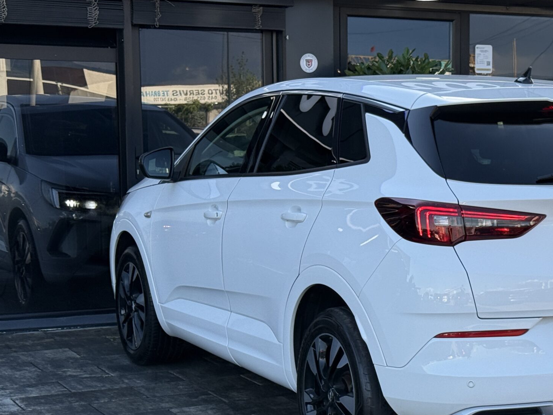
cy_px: 271
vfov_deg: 17.5
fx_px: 1342
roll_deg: -0.3
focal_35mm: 84
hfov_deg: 23.0
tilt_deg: -6.0
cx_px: 428
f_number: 1.78
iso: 100
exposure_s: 1/1149
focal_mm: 6.76
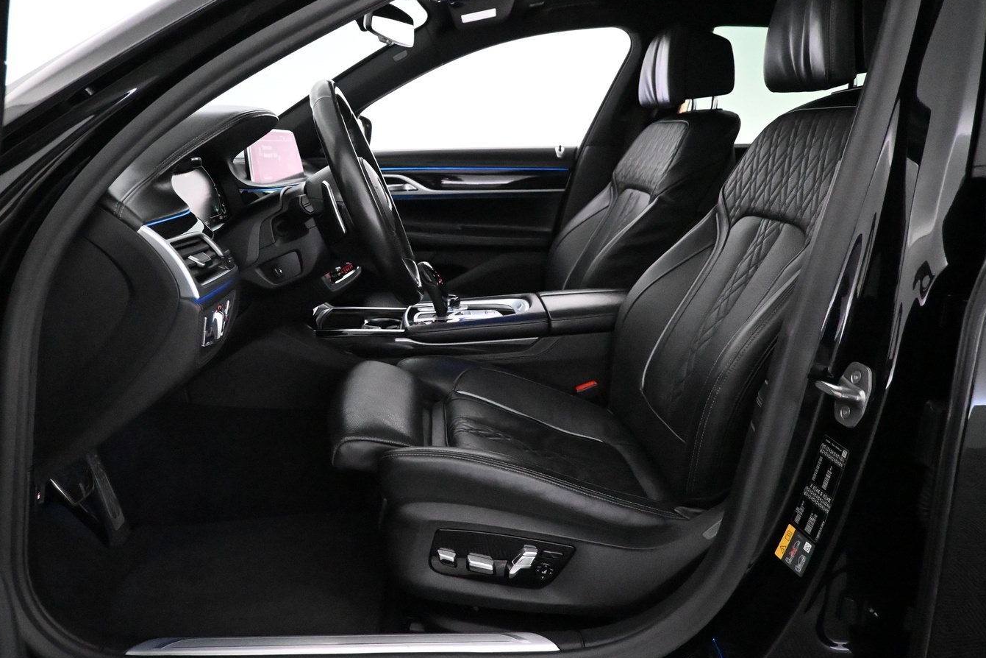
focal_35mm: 29
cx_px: 437
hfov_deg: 63.5
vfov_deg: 44.9
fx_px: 794
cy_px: 298
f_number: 3.5
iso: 12800
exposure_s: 1/200
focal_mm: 16
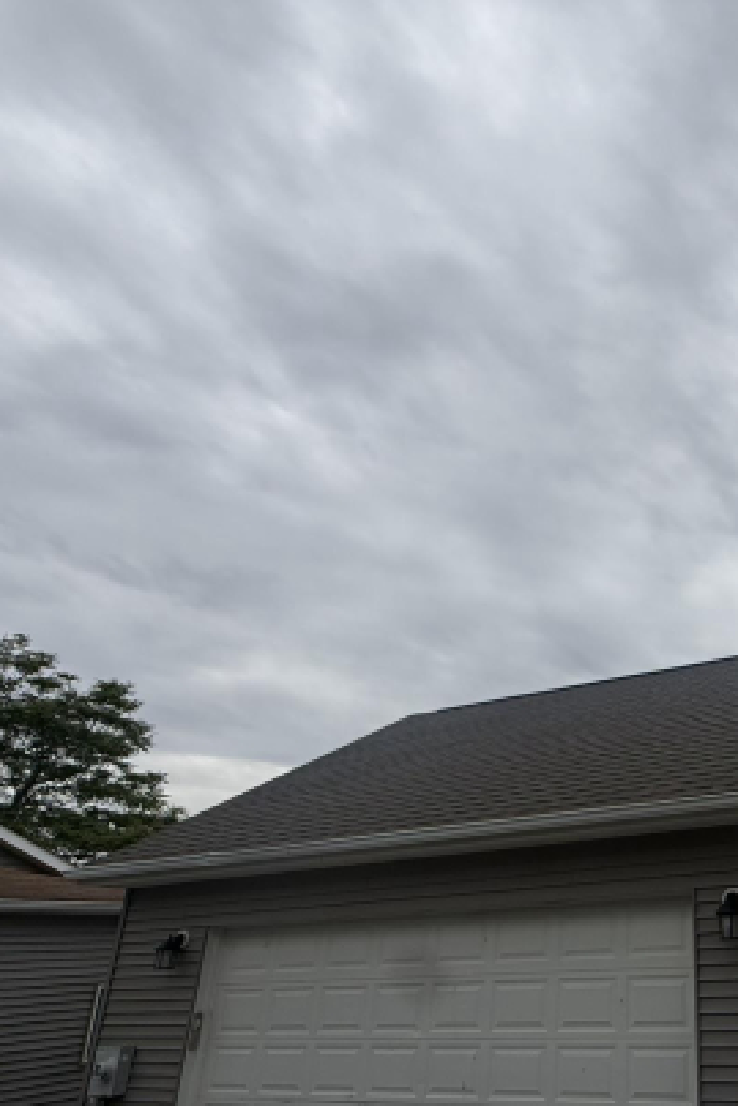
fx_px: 738
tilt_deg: +22.2
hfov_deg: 44.5
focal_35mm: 24
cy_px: 680
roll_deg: +3.7
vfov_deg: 72.7
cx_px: 750
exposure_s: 1/3289
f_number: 2.2
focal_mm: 2.22
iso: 50
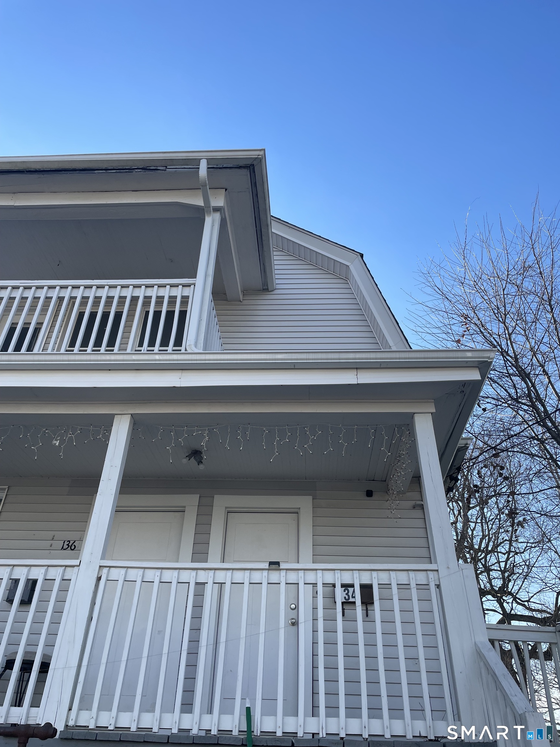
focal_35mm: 26
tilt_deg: +36.8
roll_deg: -0.8
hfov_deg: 53.1
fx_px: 561
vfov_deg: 67.3
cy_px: 374
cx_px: 280
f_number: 1.6
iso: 32
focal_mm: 4.2
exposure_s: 1/1742
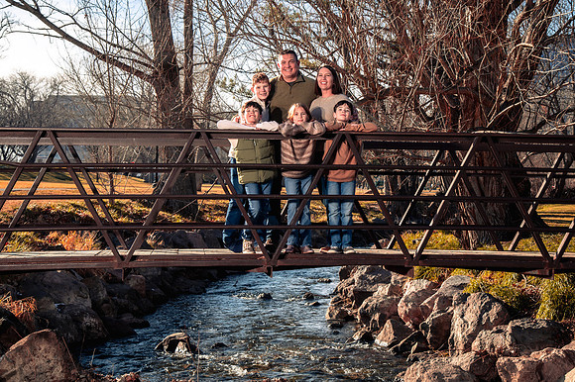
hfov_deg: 31.1
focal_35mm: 65
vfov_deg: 21.0
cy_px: 173
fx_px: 1031
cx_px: 320
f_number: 9
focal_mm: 58
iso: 200
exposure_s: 1/250
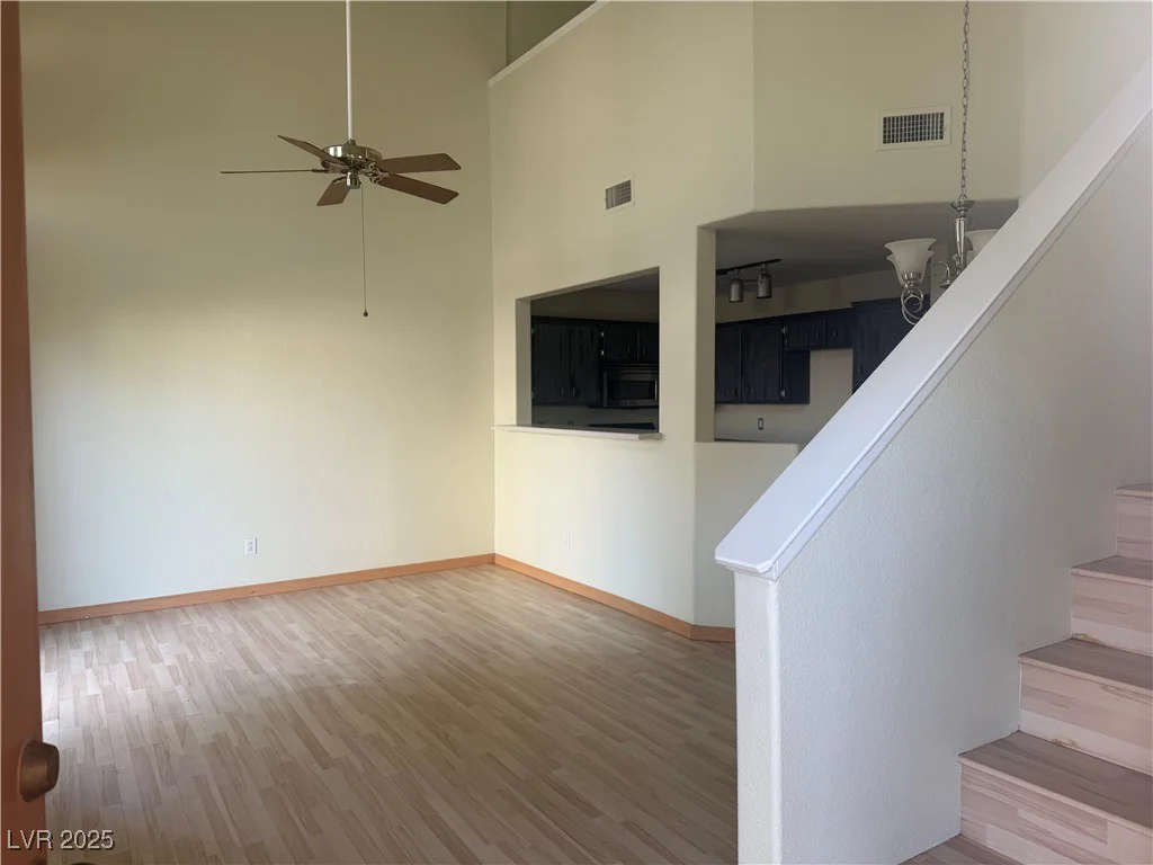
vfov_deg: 56.8
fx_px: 799
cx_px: 576
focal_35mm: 24
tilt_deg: -1.4
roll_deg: -0.2
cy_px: 432
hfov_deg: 71.6
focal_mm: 6.76
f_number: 1.78
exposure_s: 1/120
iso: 64
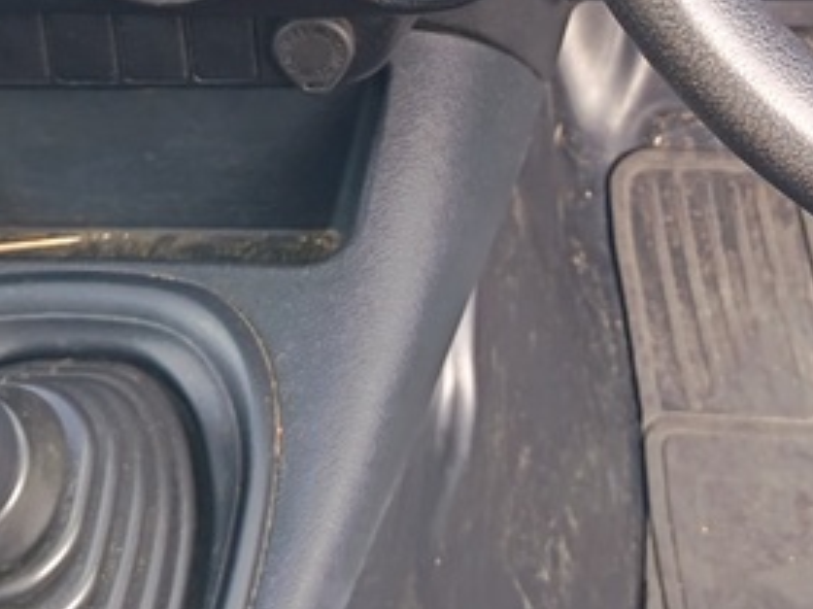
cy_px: -259
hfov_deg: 21.9
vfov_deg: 15.6
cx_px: 696
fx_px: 2066
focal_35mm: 88
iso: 548
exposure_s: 1/100
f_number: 1.75
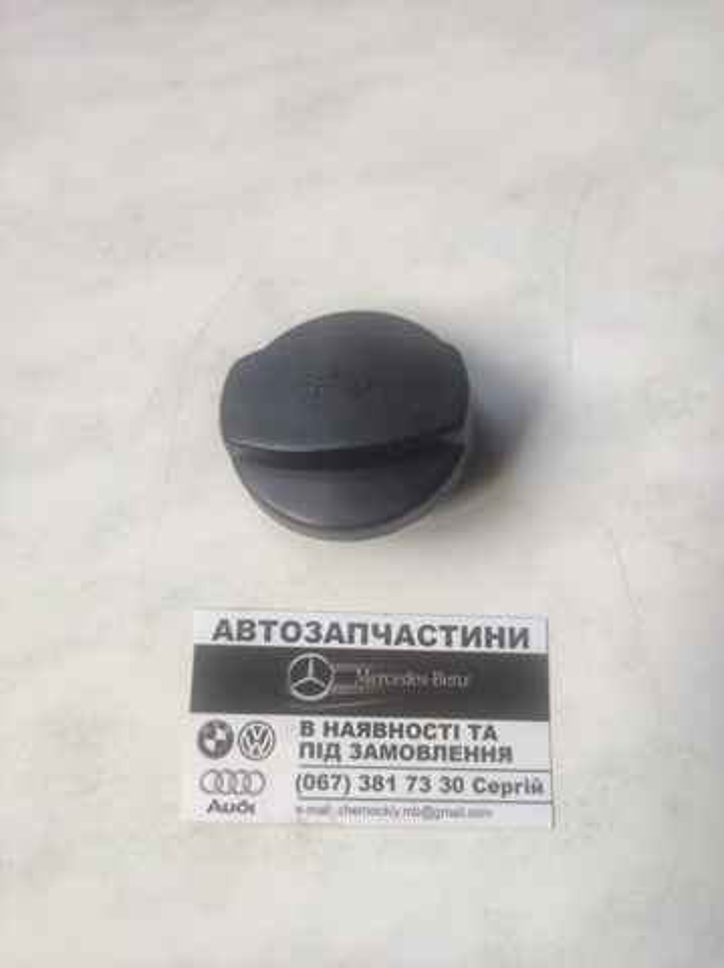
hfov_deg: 74.6
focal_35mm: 17
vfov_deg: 91.1
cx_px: 362
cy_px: 484
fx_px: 475
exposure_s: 1/100
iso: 115
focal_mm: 4.74
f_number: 1.79
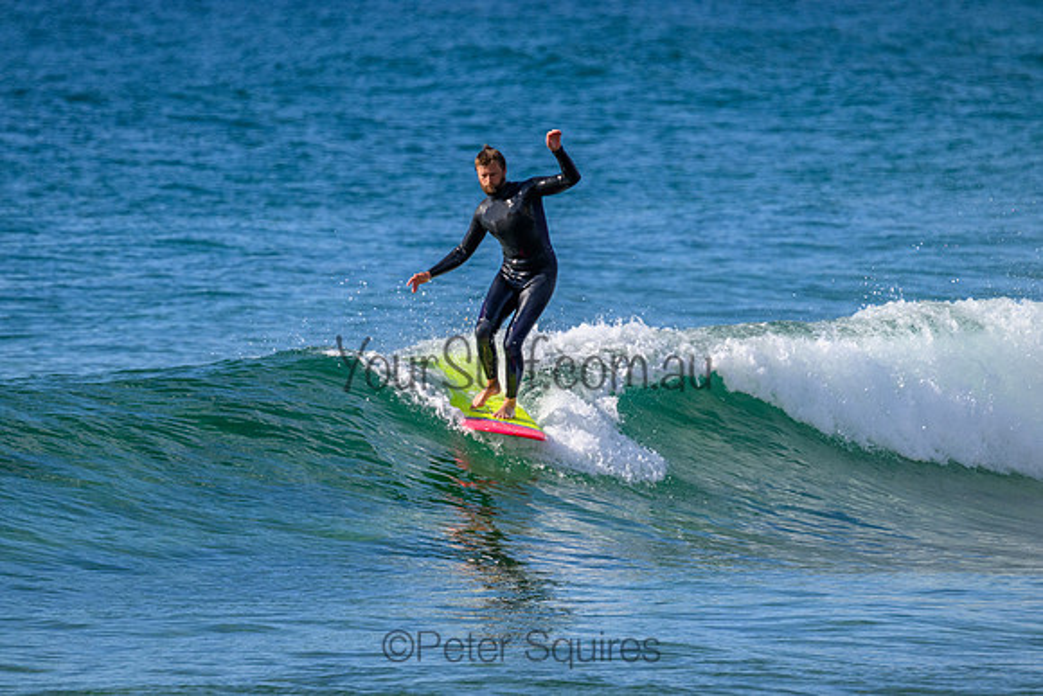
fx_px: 18546
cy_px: 348
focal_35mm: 640
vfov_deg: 2.1
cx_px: 522
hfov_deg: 3.2
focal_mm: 640
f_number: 11
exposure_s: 1/2000
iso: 1600
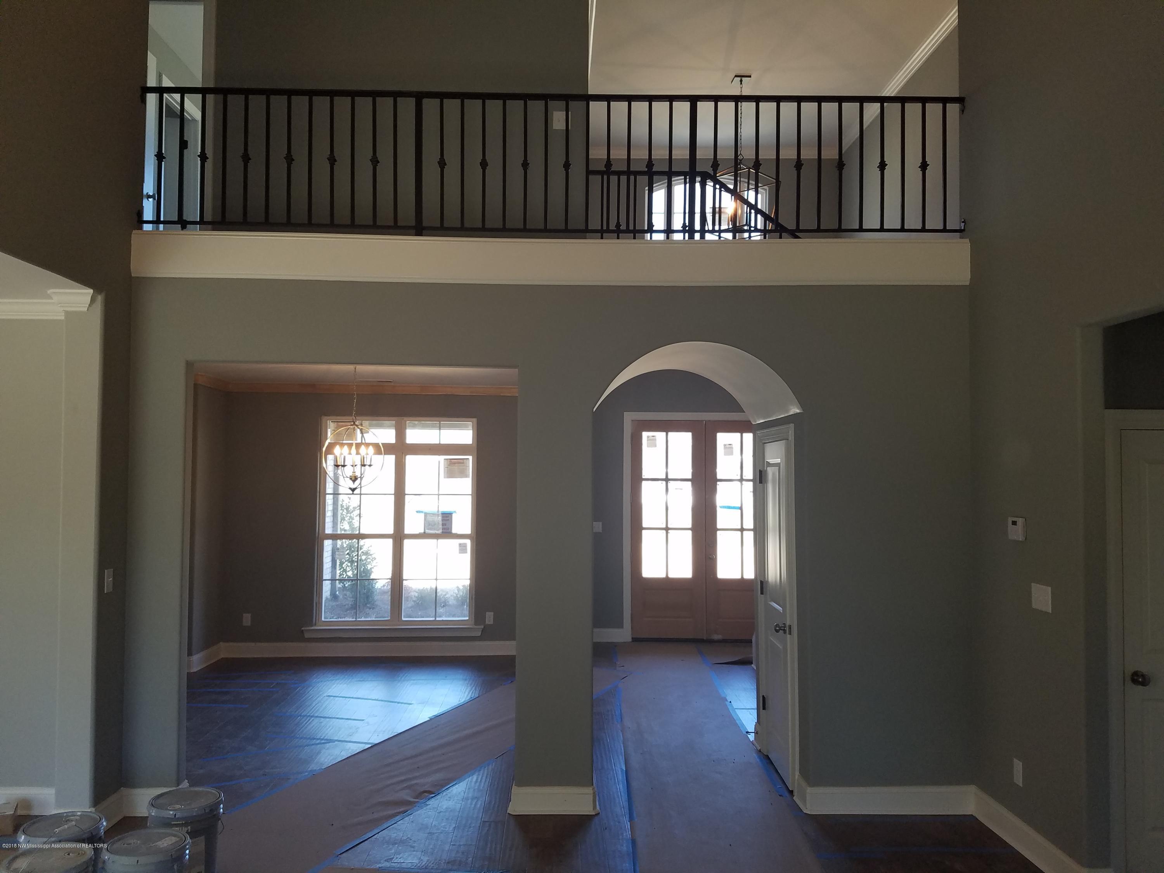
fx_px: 874
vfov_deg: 53.1
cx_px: 582
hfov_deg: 67.3
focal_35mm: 26
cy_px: 436
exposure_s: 1/120
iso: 100
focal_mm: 4.2
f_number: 1.7
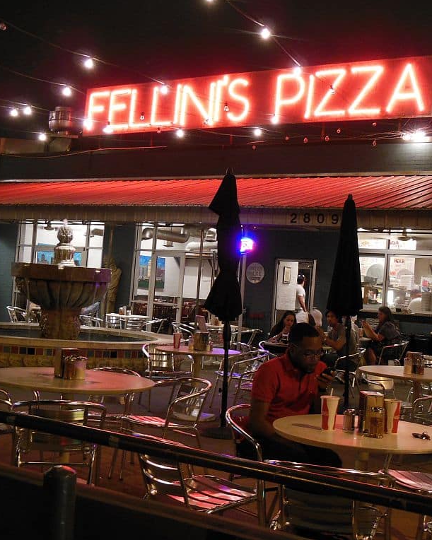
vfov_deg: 36.7
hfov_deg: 29.6
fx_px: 815
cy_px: 269
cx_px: 252
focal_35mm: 51
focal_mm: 6.9
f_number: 4.1
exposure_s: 1/4
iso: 400
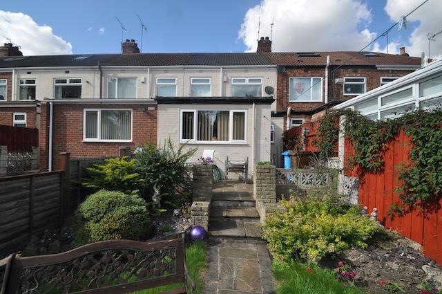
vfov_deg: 77.2
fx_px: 184
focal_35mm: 15
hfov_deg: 100.5
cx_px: 221
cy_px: 147
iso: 200
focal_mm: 10
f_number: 8
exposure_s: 1/250
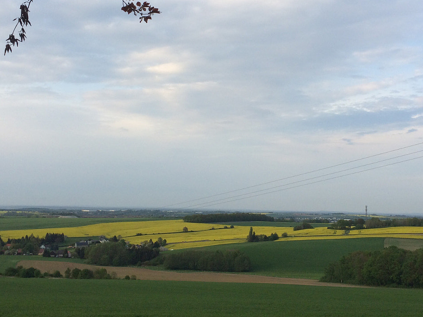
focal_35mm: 49
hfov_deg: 38.9
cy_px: 103
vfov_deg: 29.4
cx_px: 230
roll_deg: -2.5
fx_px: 599
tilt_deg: +8.9
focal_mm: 4.15
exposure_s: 1/578
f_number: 2.2
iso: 32
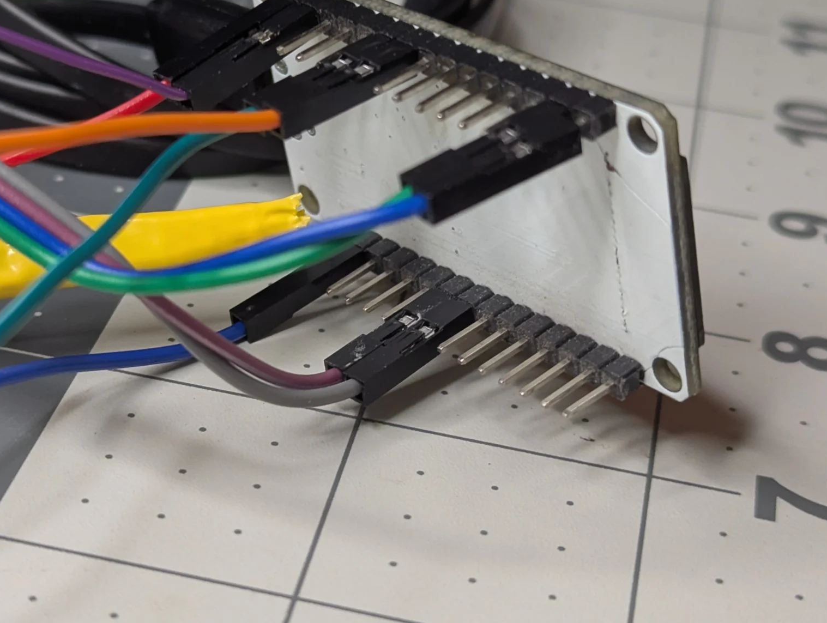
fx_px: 1938
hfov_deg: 24.0
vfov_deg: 18.3
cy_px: 276
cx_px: 319
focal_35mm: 81
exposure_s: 1/66.4
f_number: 1.85
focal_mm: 6.81
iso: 124
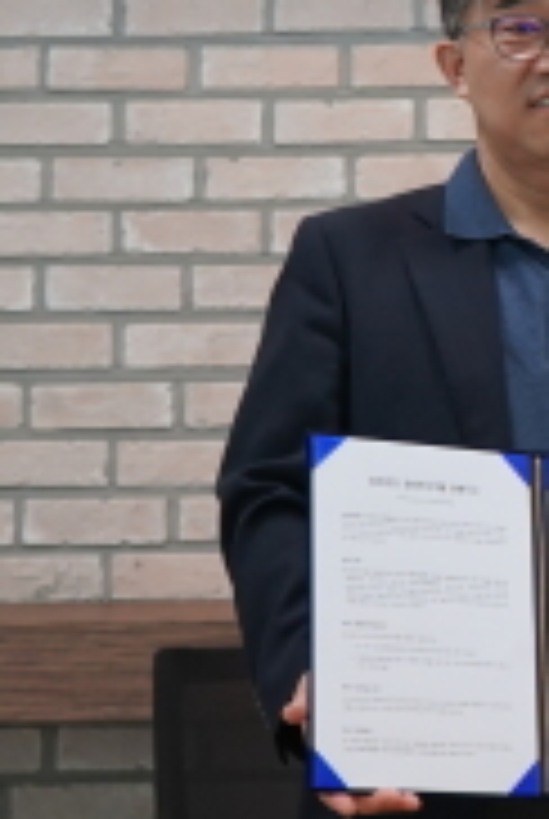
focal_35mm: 123
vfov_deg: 16.4
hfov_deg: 10.7
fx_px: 2803
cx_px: 846
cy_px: 56
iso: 1250
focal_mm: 33
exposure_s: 1/160
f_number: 4
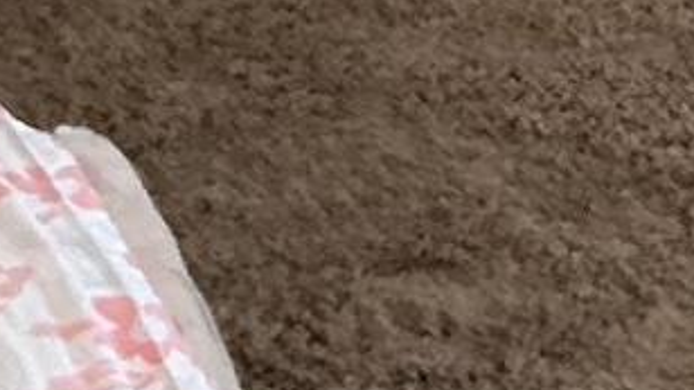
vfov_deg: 5.3
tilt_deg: -12.5
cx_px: 1586
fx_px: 3863
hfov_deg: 9.3
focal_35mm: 210
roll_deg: -3.7
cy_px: -911
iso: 125
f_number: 1.8
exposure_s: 1/60
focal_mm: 3
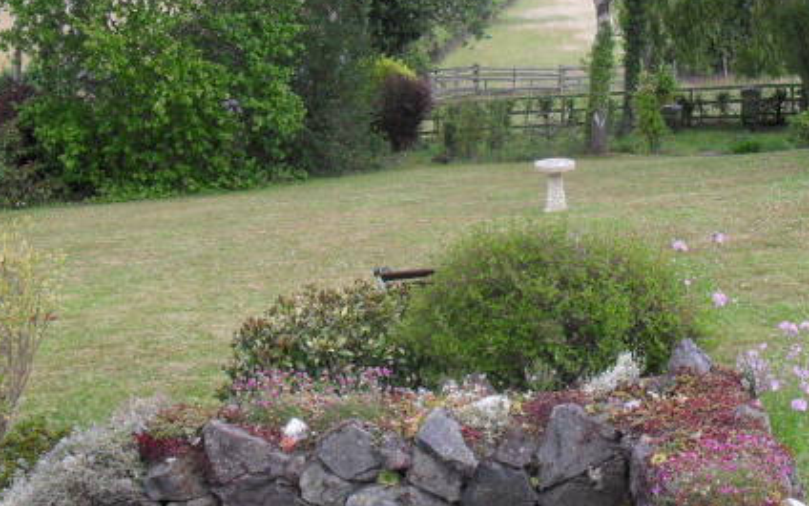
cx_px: 529
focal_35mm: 51
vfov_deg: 25.1
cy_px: 146
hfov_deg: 39.2
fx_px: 1124
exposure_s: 1/90
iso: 100
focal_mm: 6.3
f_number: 3.2
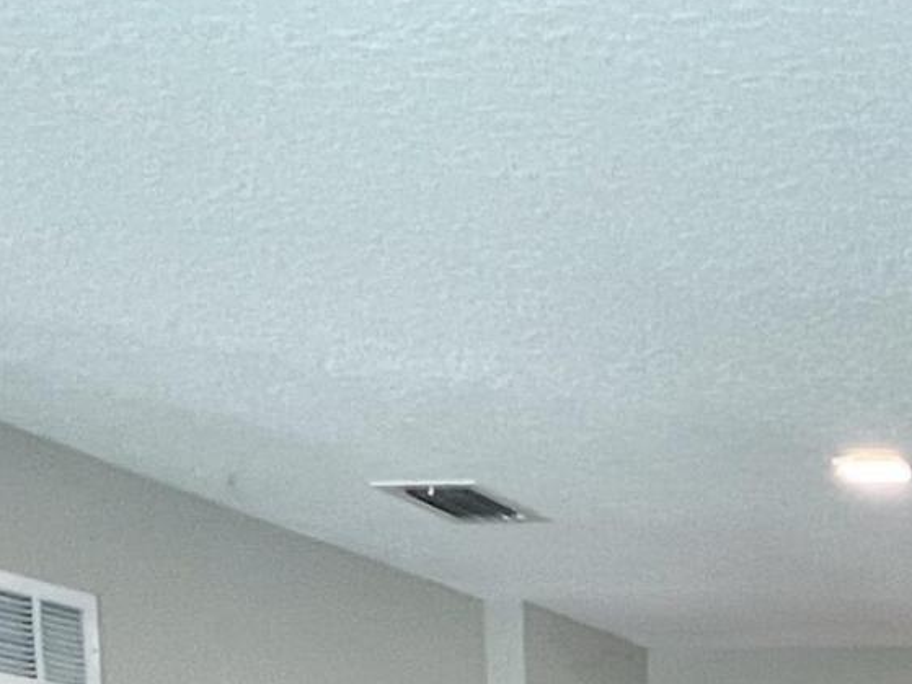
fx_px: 1765
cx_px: 1486
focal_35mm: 67
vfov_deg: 18.7
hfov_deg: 22.1
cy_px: 1092
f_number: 1.8
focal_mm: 1.57
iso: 160
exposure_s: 1/120
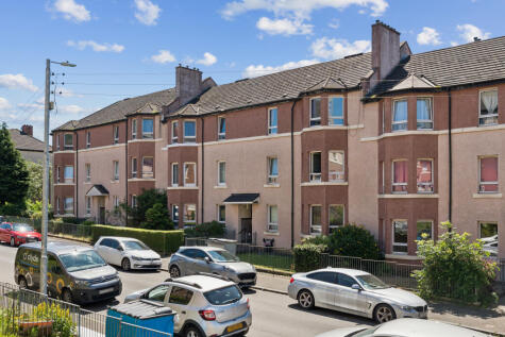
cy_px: 168
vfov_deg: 36.9
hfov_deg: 53.1
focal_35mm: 36
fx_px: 505
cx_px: 252
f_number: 11
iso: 320
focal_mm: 24
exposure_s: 1/200
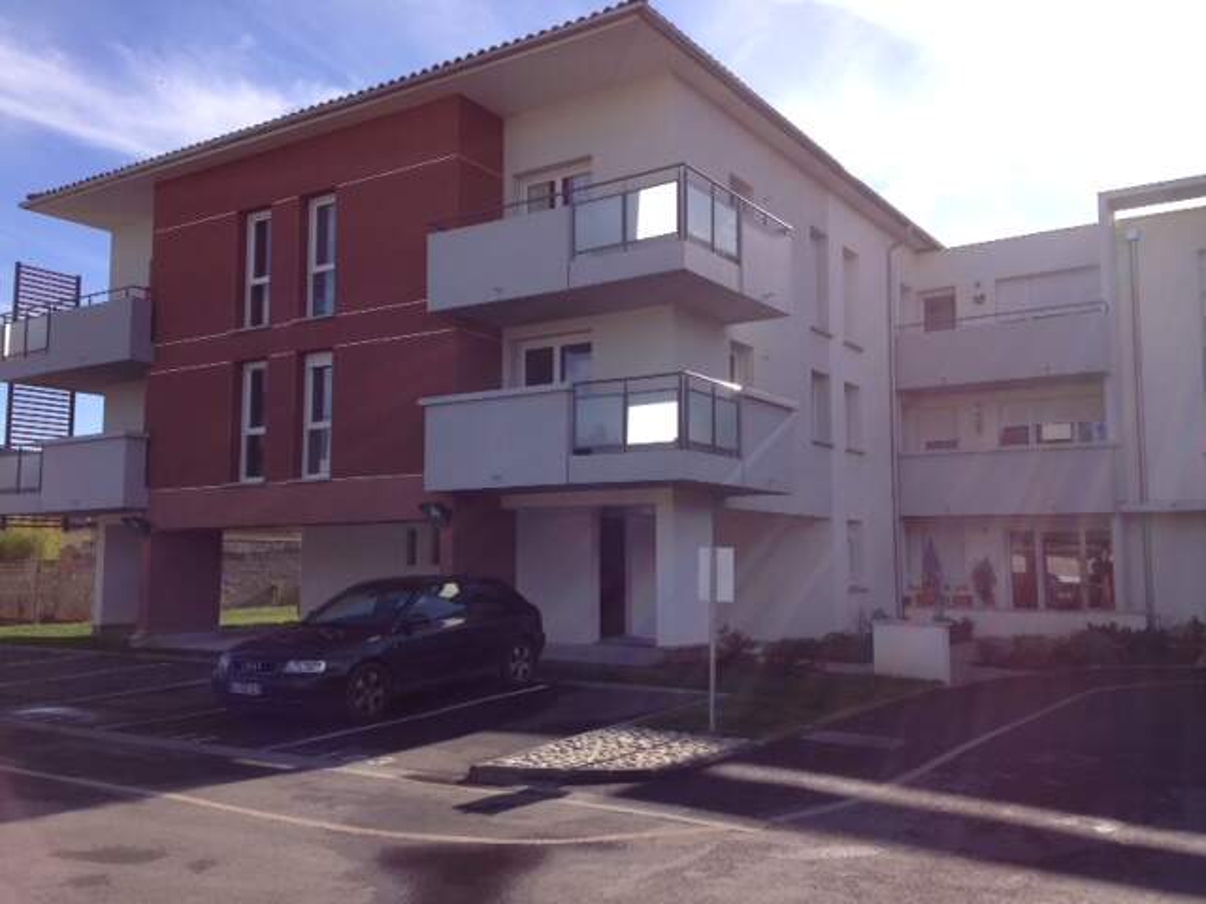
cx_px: 603
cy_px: 452
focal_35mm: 33
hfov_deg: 55.4
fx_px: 1150
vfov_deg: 42.9
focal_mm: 4.12
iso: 50
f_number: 2.4
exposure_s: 1/1261
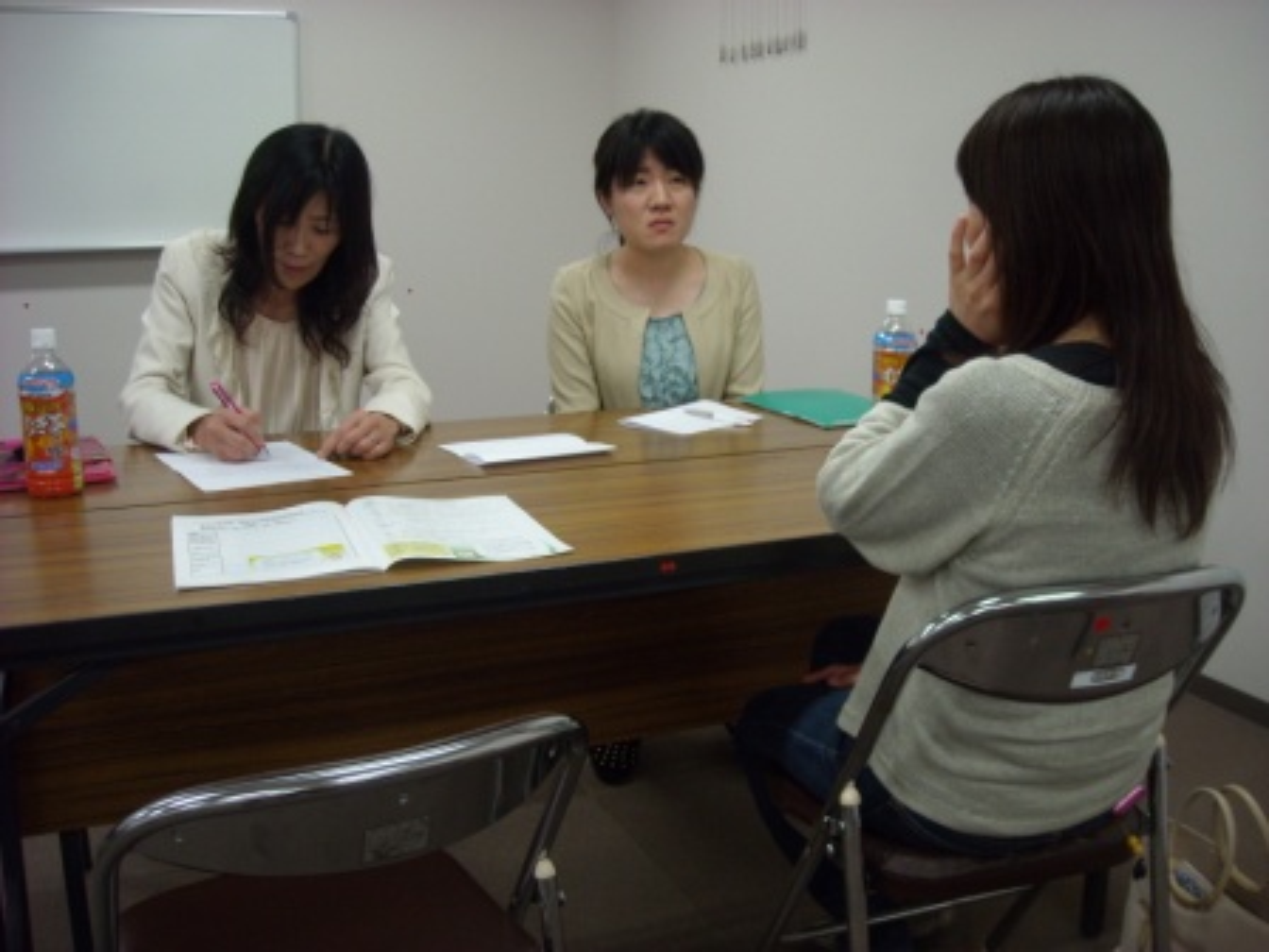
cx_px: 634
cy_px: 476
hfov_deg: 52.6
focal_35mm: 35
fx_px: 1283
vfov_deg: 40.7
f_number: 2.8
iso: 147
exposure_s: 1/60
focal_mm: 5.7
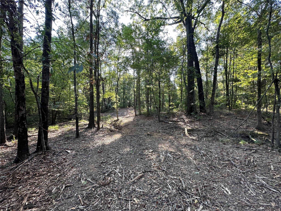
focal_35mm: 14
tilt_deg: +1.9
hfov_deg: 102.1
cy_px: 106
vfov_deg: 85.7
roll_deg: +1.0
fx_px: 114
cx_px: 140
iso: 100
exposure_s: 1/99
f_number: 2.2
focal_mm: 2.22
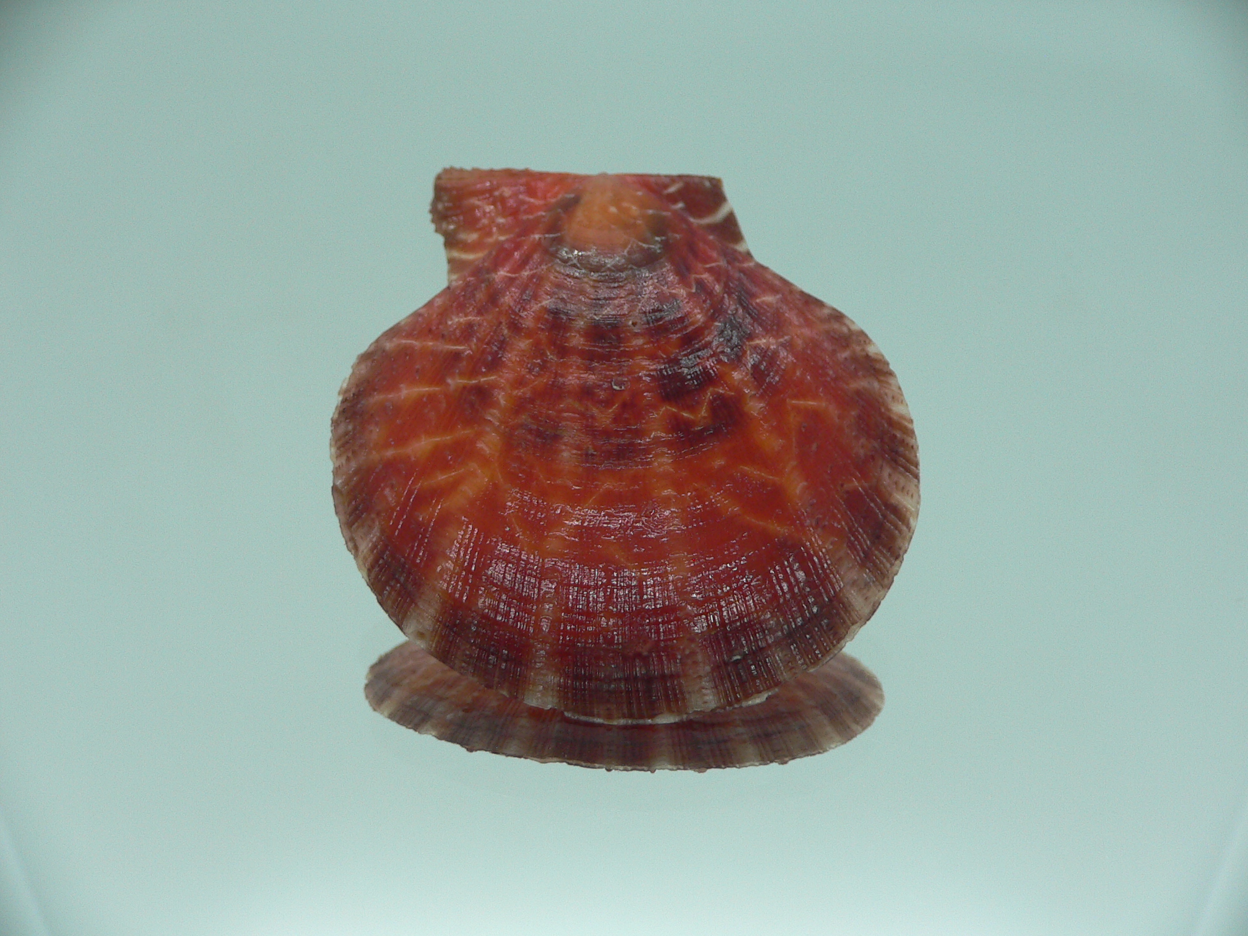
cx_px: 624
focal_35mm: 35
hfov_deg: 52.6
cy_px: 468
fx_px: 1262
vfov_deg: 40.7
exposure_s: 1/60
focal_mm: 4.6
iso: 100
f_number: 2.8
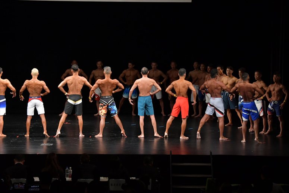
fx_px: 939
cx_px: 144
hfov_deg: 17.5
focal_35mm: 117
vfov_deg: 11.7
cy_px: 96
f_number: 5.6
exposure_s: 1/400
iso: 3200
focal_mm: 78
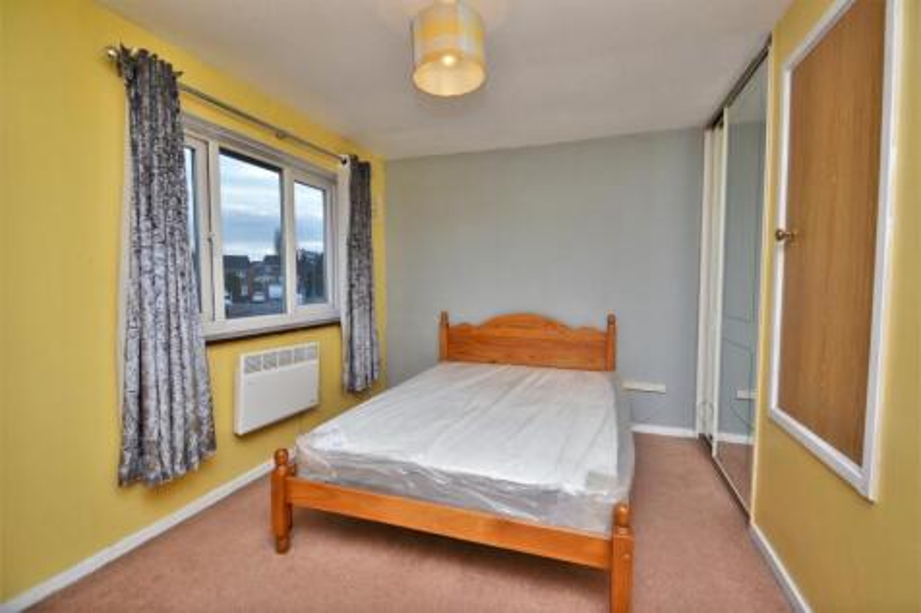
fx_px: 384
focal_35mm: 15
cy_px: 306
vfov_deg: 77.3
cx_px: 460
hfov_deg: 100.4
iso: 100
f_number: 3.5
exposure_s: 1/250
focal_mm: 10
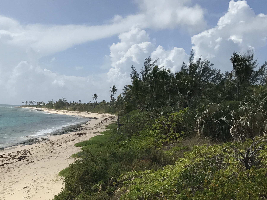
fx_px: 486
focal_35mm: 63
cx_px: 42
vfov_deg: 23.3
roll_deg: -3.0
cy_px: 118
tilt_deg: +0.3
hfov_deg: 29.8
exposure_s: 1/6410
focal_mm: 3.99
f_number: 1.8
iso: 20
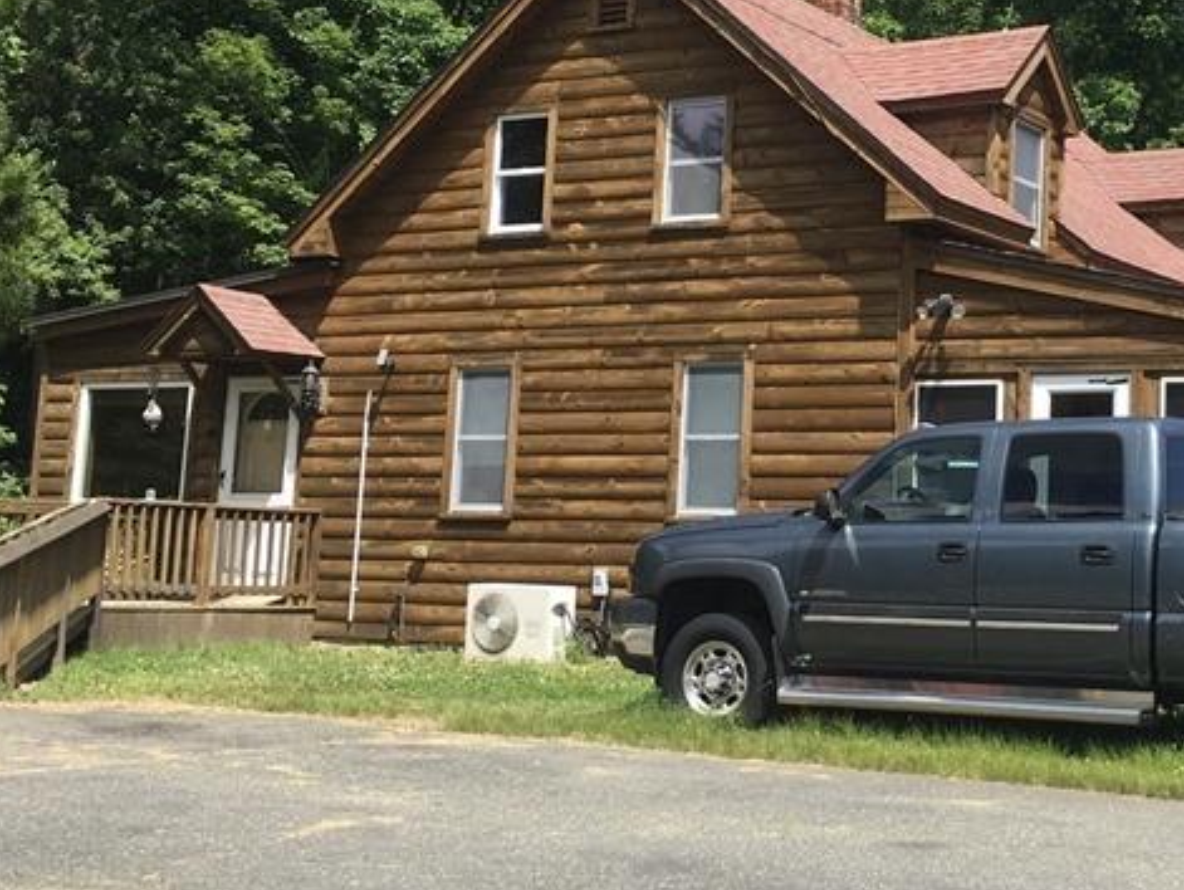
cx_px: 945
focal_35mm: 63
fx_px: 2156
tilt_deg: +9.3
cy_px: 289
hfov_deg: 30.0
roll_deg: -1.4
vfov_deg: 23.2
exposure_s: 1/1012
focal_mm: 4.15
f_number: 2.2
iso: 25
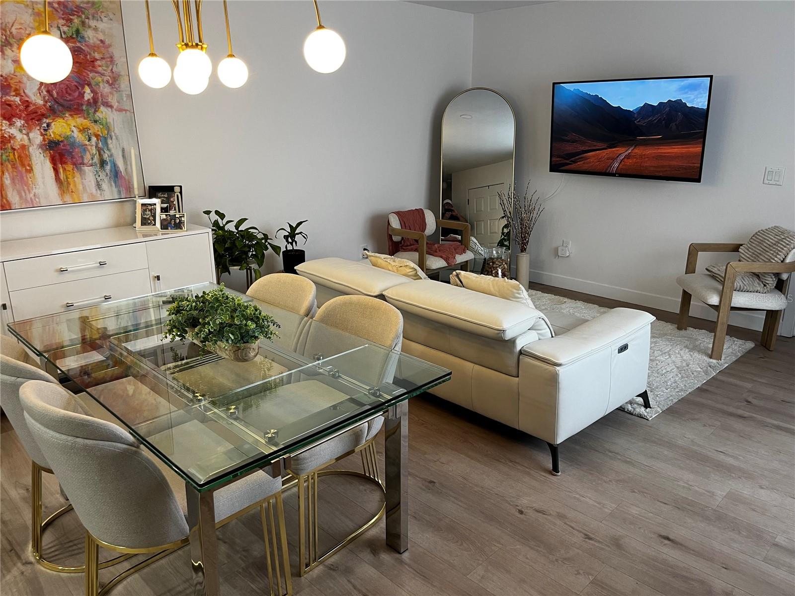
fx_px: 597
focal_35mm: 26
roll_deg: +0.5
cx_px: 398
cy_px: 298
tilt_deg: -15.8
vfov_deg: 53.1
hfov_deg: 67.3
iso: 100
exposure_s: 1/60
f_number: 1.6
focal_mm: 5.1
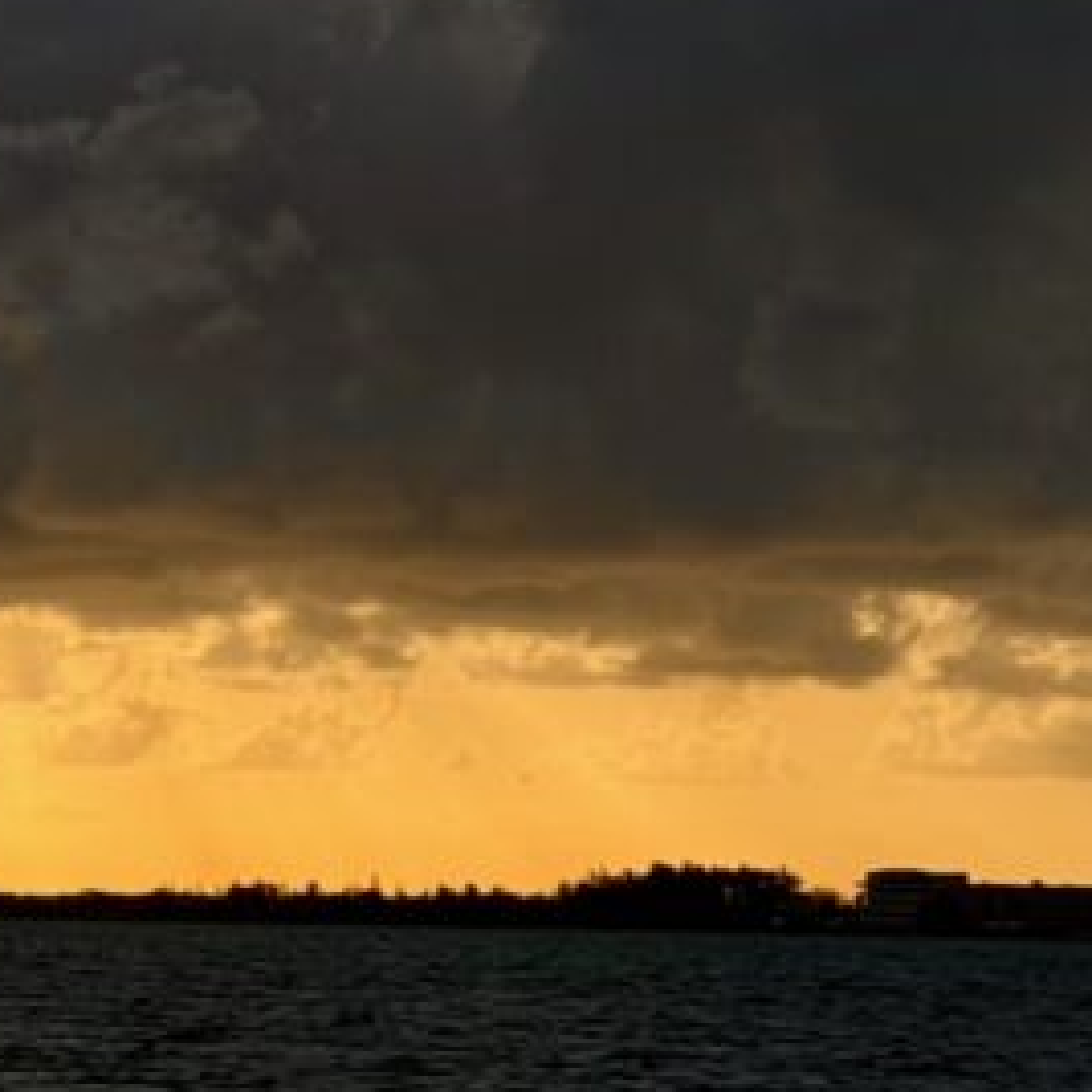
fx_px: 5782
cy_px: -448
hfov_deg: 10.6
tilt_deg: +12.6
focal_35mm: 162
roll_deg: -0.4
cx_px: -126
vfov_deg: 10.5
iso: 64
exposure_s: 1/11364
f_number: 1.78
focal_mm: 6.76
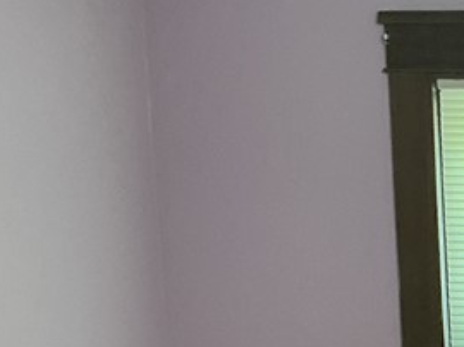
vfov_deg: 13.0
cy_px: 462
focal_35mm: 110
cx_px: 816
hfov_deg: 15.5
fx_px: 1473
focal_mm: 3
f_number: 1.8
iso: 200
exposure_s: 1/60
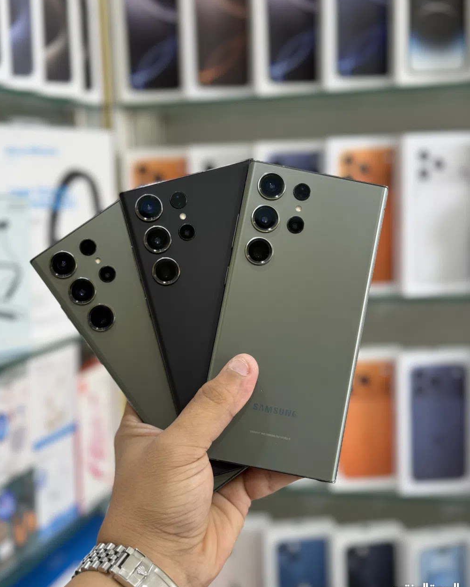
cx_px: 231
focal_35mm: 51
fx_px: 887
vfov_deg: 36.6
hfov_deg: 29.7
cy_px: 308
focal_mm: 6.76
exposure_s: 1/100
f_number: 1.78
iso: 100
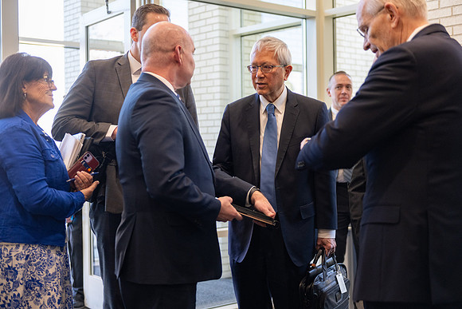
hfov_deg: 38.2
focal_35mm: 52
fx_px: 667
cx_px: 231
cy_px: 154
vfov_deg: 26.0
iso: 1250
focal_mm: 52
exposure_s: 1/320
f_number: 2.8
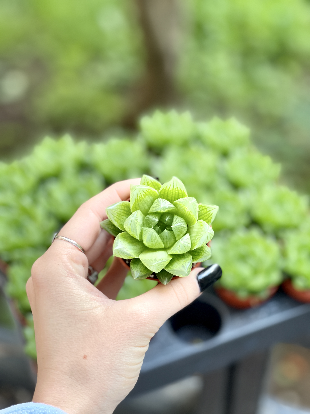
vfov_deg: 30.3
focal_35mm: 64
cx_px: 155
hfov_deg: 22.9
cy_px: 207
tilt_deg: -42.0
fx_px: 764
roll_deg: +1.7
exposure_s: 1/121
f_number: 2.2
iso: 40
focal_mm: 7.5
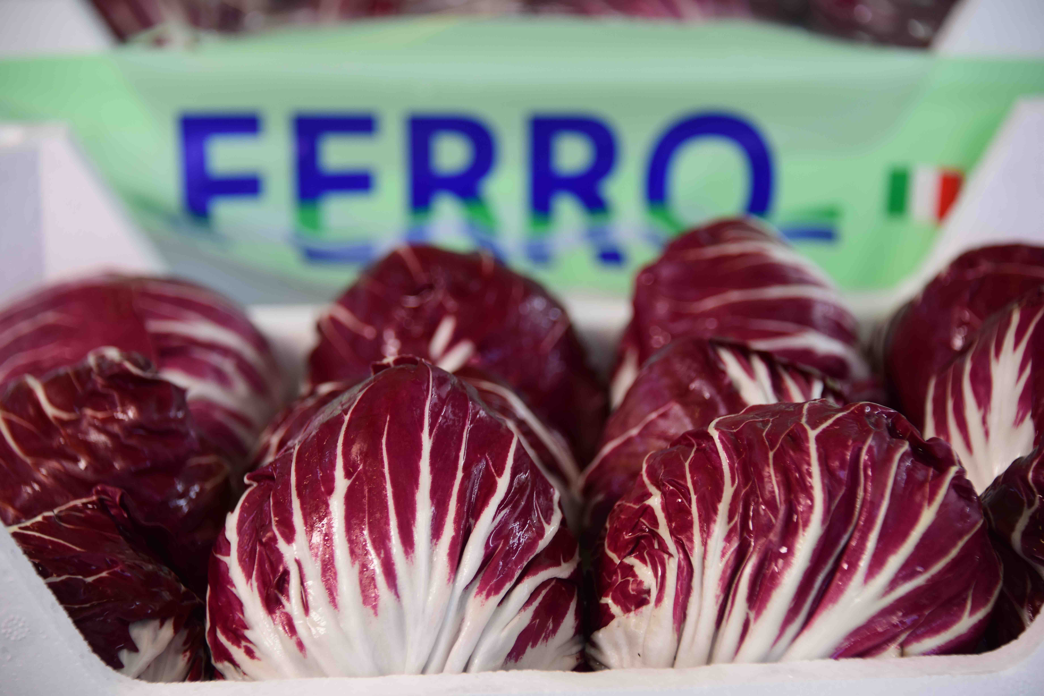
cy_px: 348
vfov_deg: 7.2
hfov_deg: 10.8
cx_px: 522
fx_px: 5511
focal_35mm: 190
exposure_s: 1/125
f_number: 5.6
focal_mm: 190
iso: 400
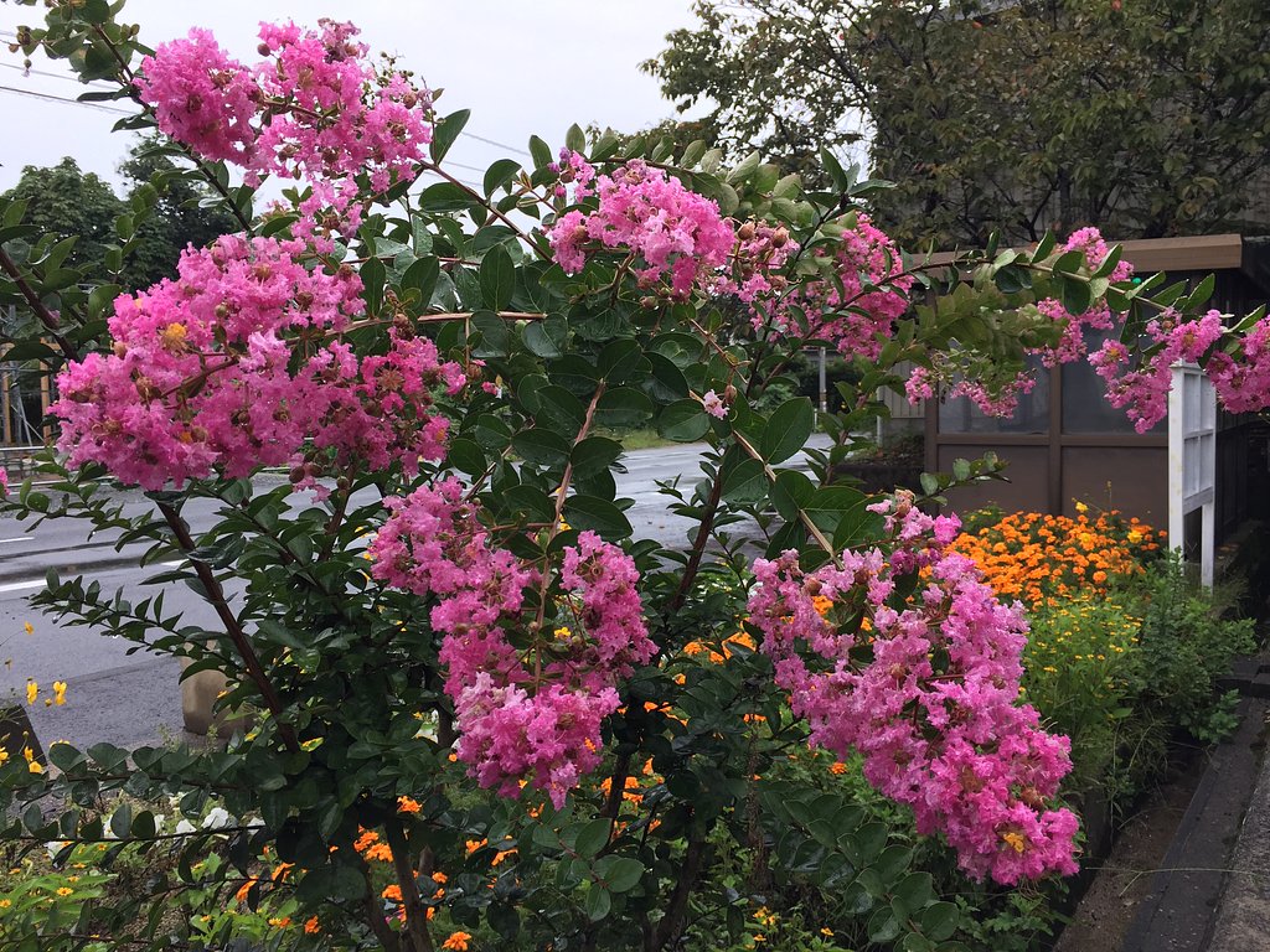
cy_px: 476
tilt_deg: -3.1
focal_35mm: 29
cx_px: 635
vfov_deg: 48.2
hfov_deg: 61.7
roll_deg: -0.7
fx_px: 1064
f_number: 2.2
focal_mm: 4.15
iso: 32
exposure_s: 1/276
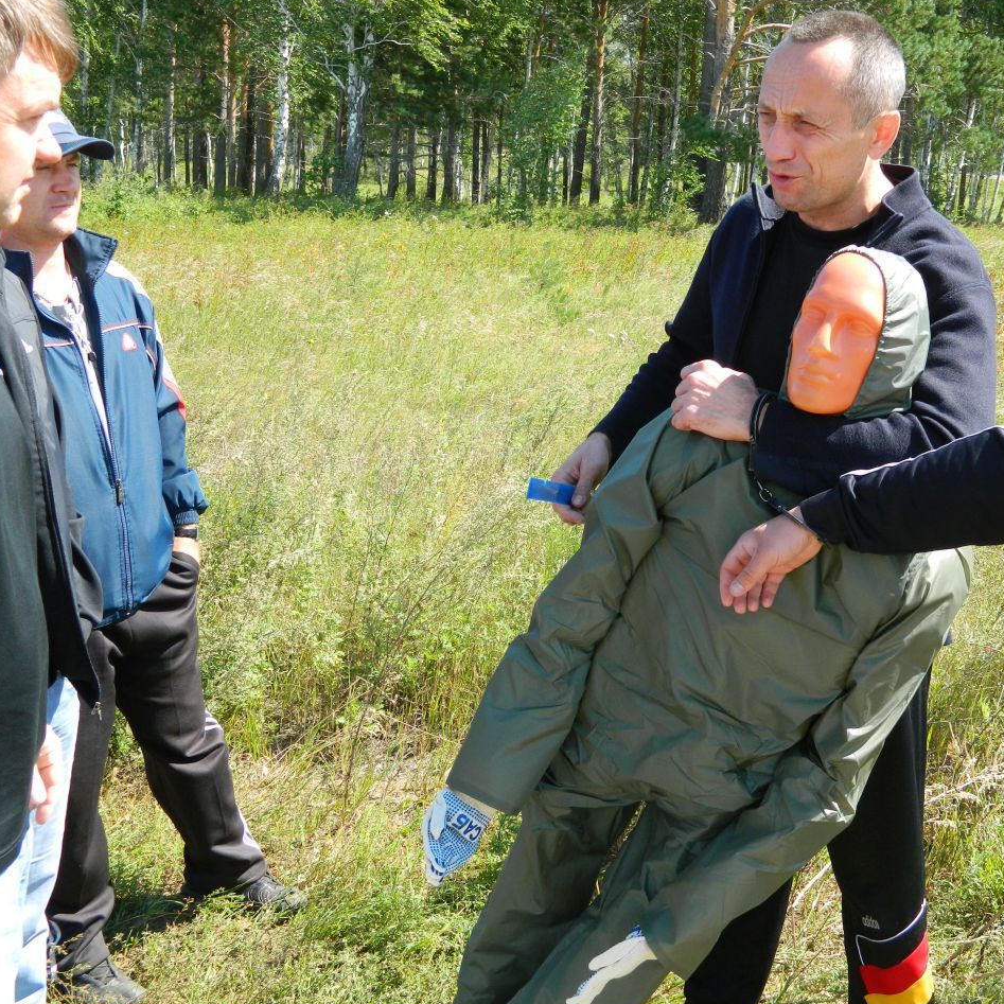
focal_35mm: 49
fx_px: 1608
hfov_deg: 34.5
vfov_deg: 34.7
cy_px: 504
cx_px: 623
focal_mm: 7.3
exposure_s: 1/320
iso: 110
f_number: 3.5
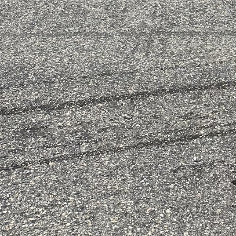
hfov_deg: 18.5
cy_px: -219
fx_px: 702
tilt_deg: -4.6
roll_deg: -0.4
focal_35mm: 91
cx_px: 240
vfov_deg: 15.6
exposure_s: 1/4762
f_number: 1.78
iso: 80
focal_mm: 6.86
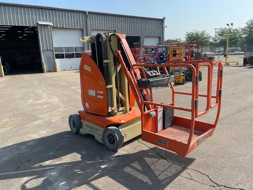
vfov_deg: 53.1
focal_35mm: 26
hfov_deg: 67.3
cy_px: 95
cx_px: 126
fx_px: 190
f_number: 1.6
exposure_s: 1/3300
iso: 50
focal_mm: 4.2
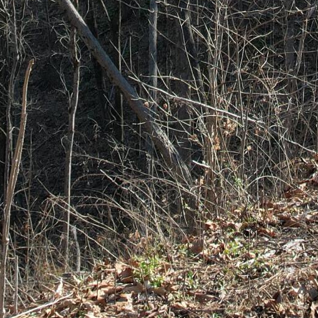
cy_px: -204
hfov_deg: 15.8
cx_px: 195
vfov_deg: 14.4
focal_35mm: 110
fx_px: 1143
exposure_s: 1/1000
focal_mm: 8.38
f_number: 2.8
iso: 130
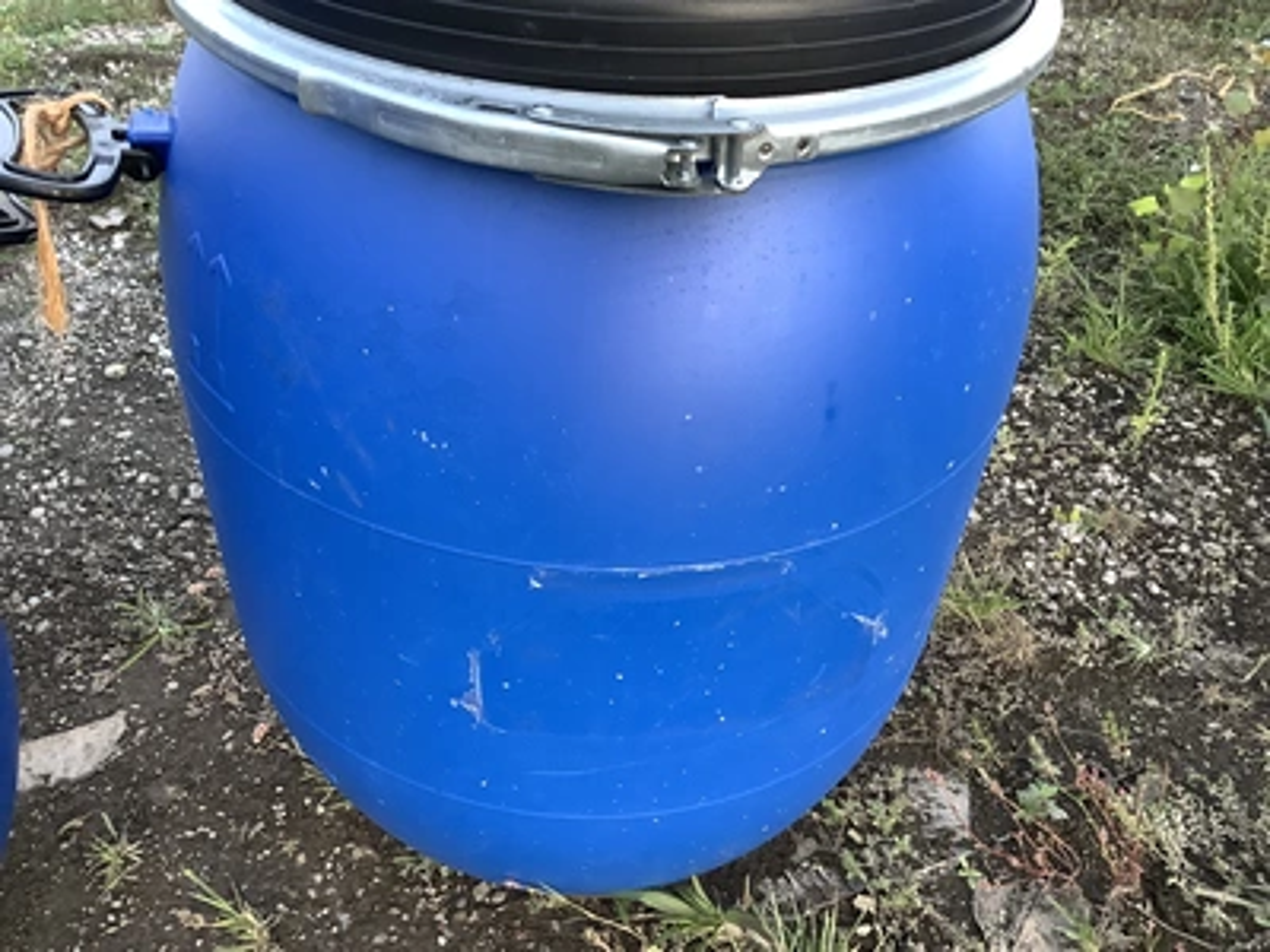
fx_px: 1137
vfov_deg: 45.4
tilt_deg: -35.6
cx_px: 635
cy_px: 476
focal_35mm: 31
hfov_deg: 58.4
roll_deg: -3.8
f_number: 2.4
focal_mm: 3.3
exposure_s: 1/60
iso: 125
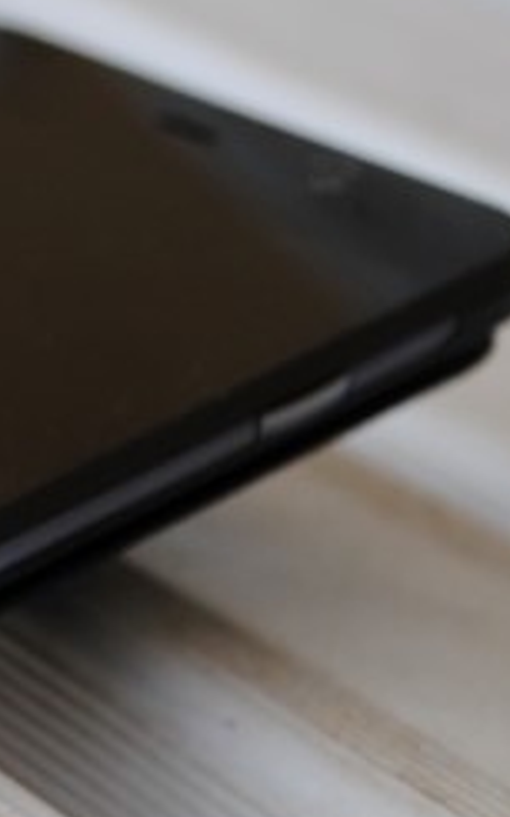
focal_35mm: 161
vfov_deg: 12.9
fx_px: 3583
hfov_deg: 8.0
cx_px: -278
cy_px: 654
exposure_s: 1/60
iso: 200
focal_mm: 36
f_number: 5
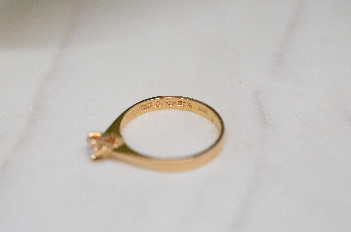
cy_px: 116
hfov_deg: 33.5
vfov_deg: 22.5
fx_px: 584
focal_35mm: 60
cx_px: 176
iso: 6400
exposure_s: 1/1250
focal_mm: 40
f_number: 7.1
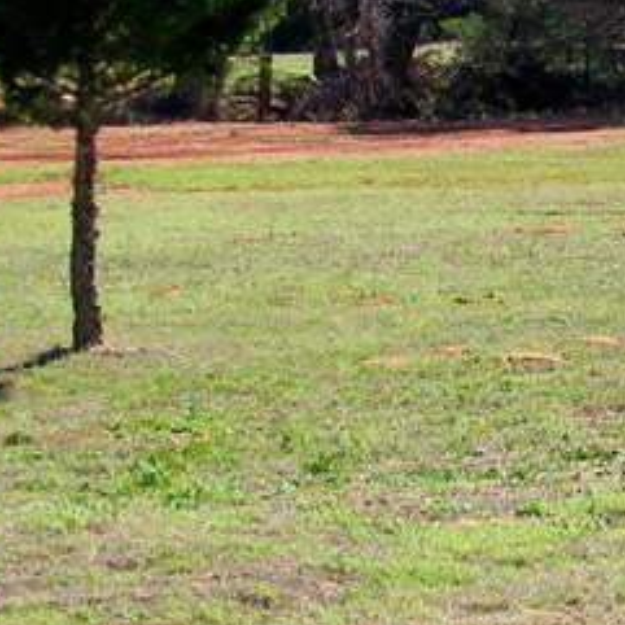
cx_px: 1043
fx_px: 3146
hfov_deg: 10.8
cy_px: 285
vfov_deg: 11.3
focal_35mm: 154
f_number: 7.6
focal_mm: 7.2
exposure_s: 1/200
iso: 80
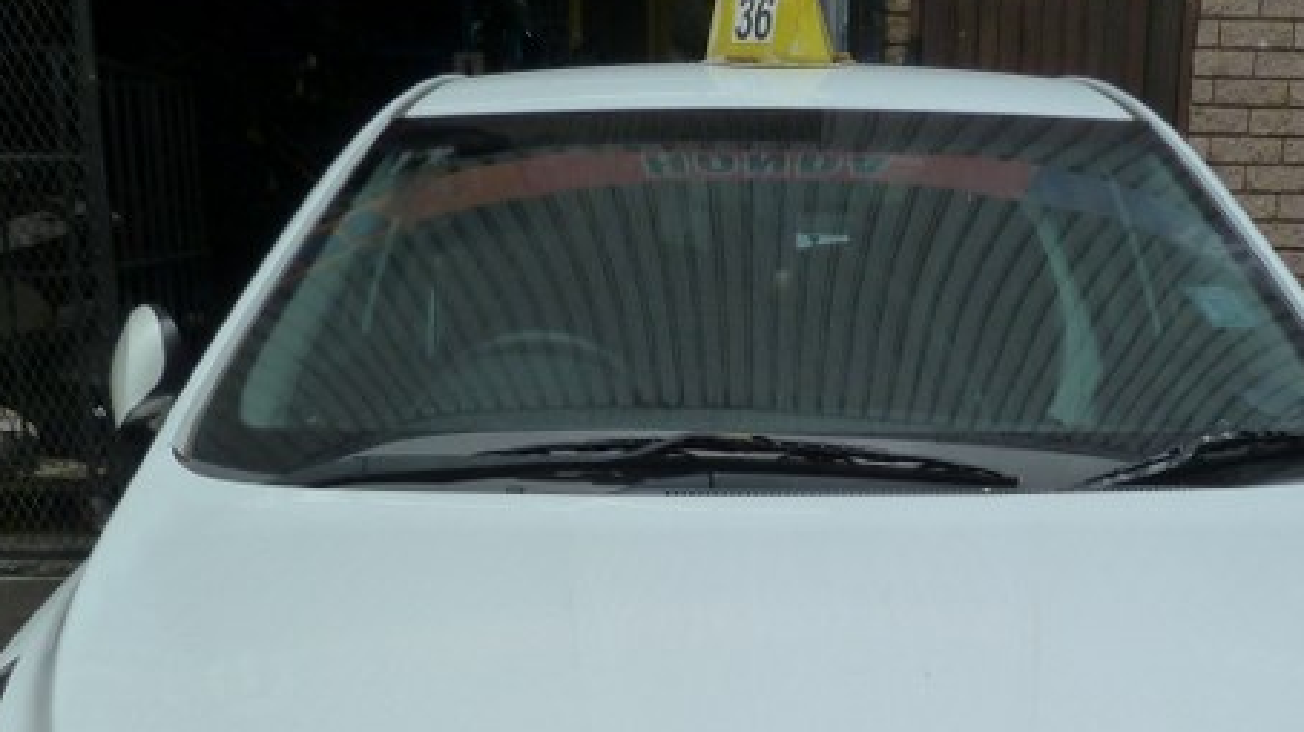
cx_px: 753
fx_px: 1659
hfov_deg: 42.8
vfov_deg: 23.3
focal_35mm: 48
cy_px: 821
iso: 125
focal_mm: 4.5
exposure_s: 1/160
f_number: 4
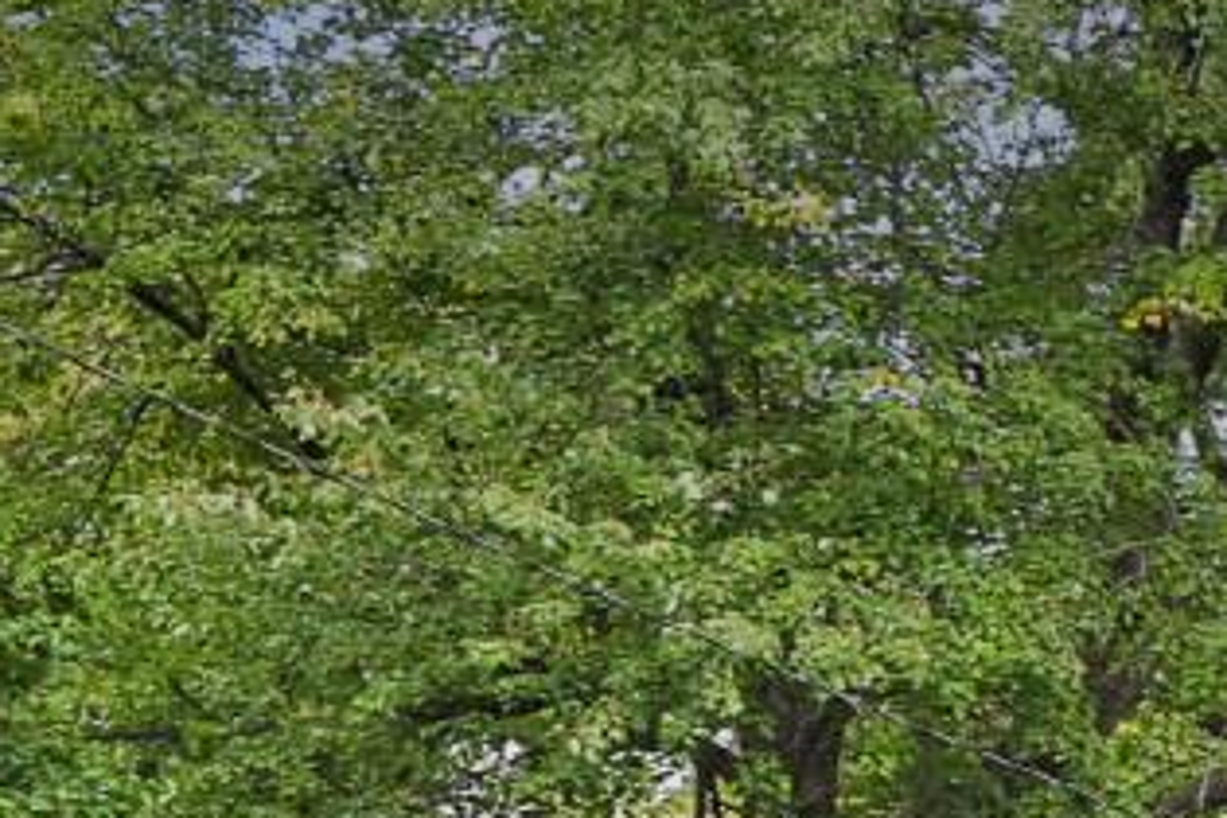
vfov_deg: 9.4
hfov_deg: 11.9
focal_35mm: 143
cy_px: 1048
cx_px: 2844
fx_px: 4874
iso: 200
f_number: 5.6
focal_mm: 30
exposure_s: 1/250
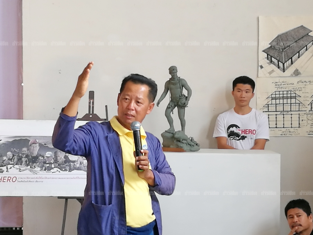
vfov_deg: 13.7
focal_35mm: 108
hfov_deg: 18.2
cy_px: 118
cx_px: 156
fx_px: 977
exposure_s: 1/50
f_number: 2.2
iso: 64
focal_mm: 4.5
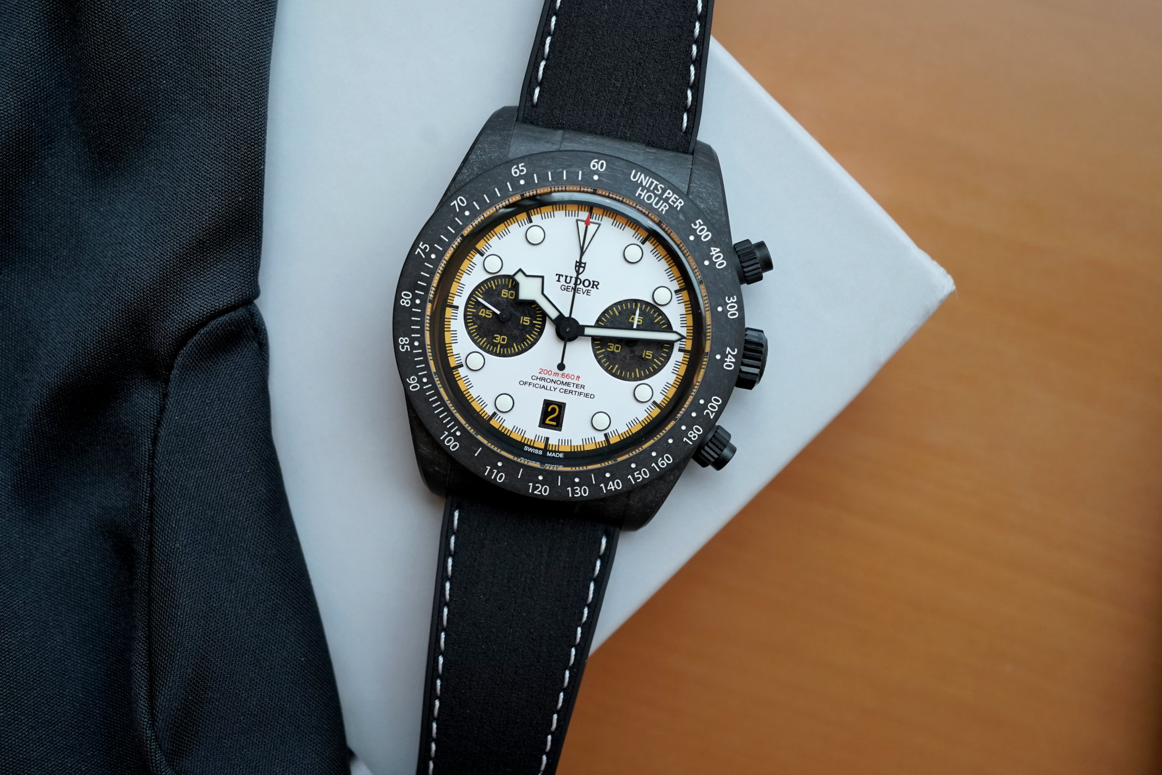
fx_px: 1130
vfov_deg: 37.9
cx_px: 581
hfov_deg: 54.4
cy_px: 388
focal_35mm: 35
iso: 1600
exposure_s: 1/250
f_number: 5.6
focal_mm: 35
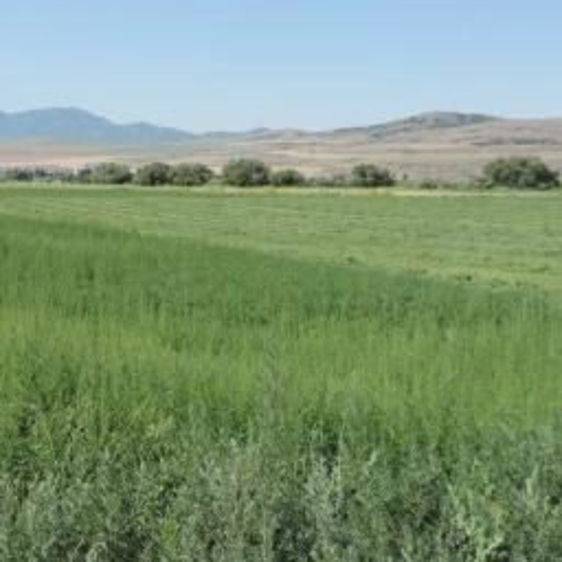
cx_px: 88
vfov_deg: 32.1
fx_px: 974
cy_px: 233
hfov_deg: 31.1
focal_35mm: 53
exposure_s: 1/1000
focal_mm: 4.3
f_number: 3
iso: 80
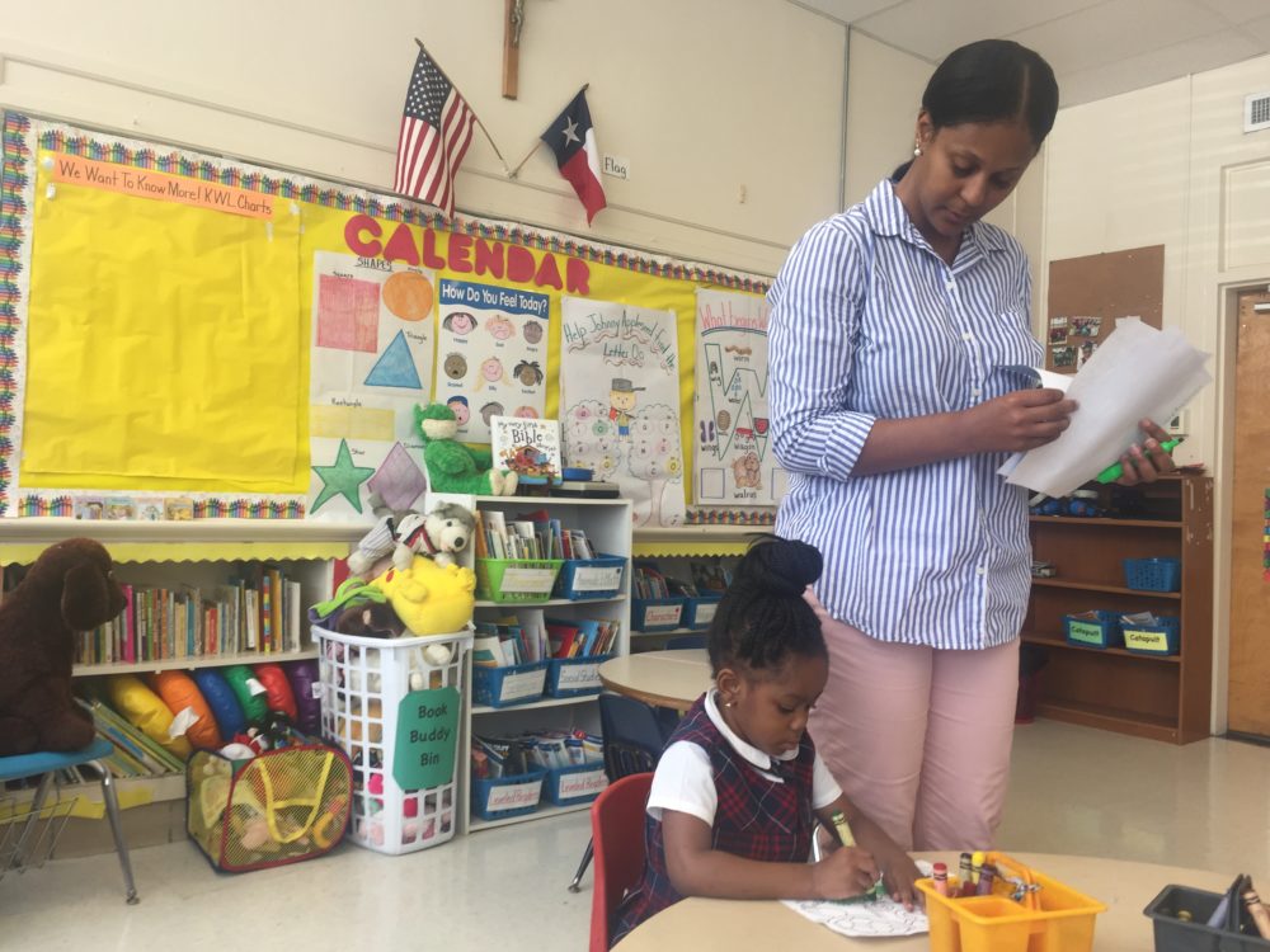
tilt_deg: +0.2
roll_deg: -2.3
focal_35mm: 29
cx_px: 635
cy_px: 476
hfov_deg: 61.7
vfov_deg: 48.2
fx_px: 1064
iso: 32
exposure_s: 1/60
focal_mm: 4.15
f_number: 2.2
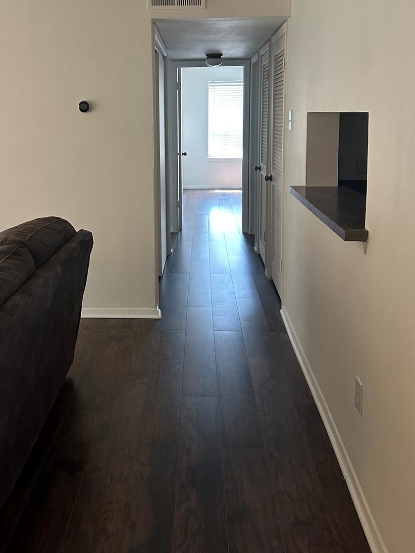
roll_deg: +0.4
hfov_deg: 42.8
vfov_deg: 54.2
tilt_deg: -7.3
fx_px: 527
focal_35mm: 33
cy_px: 181
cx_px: 168
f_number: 1.78
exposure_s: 1/60
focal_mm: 6.86
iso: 400
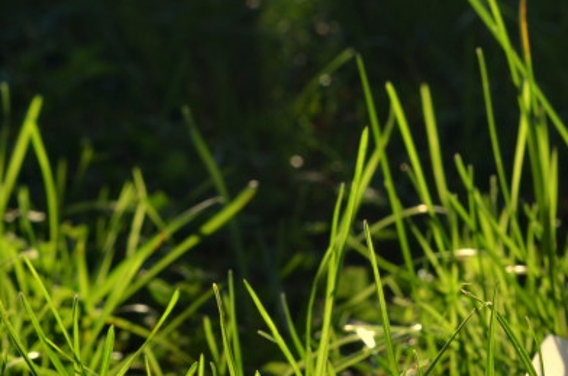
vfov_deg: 5.6
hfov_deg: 8.4
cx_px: 554
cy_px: 240
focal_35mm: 245
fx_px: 3855
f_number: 8
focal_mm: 50
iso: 100
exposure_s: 1/250
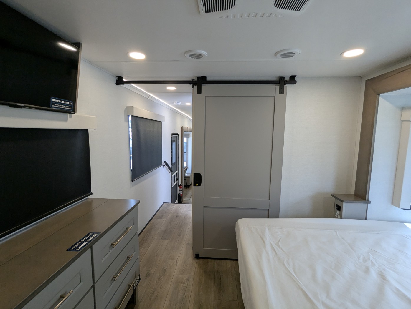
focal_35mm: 16
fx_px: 190
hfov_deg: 94.4
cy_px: 154
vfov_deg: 78.2
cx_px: 206
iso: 205
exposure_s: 1/167
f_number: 2.2
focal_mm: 2.35
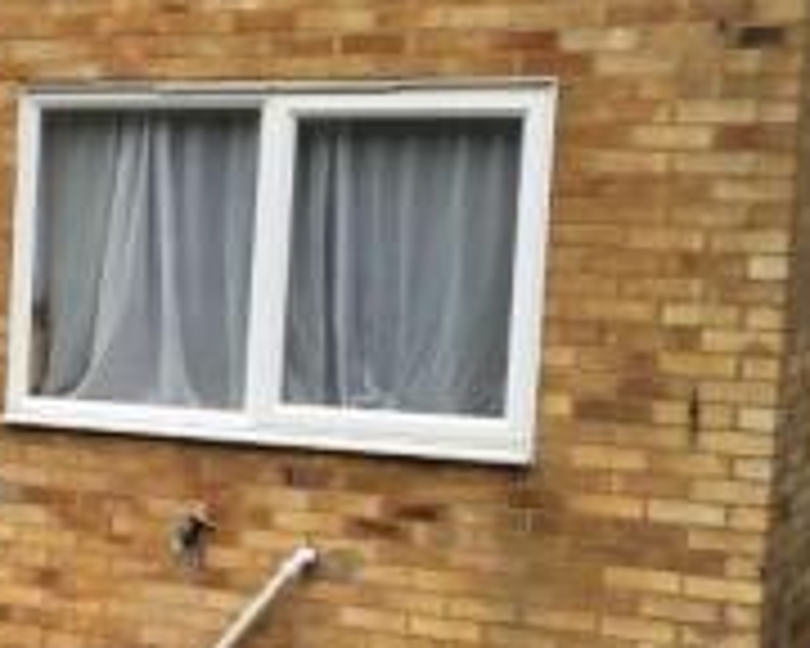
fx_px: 2349
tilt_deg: -6.5
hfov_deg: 17.5
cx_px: -412
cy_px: 434
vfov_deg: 15.7
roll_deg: -1.5
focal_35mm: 98
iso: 25
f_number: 2.4
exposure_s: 1/299
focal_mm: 3.3
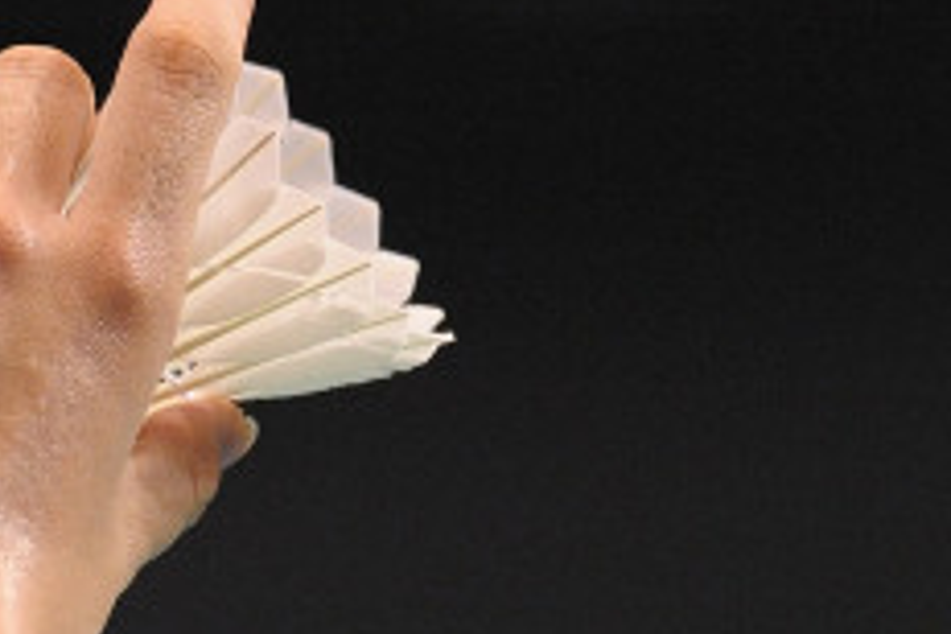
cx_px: 1293
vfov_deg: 0.8
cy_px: 593
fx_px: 43373
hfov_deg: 1.3
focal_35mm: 1642
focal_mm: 400
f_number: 4
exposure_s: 1/500
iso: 3200
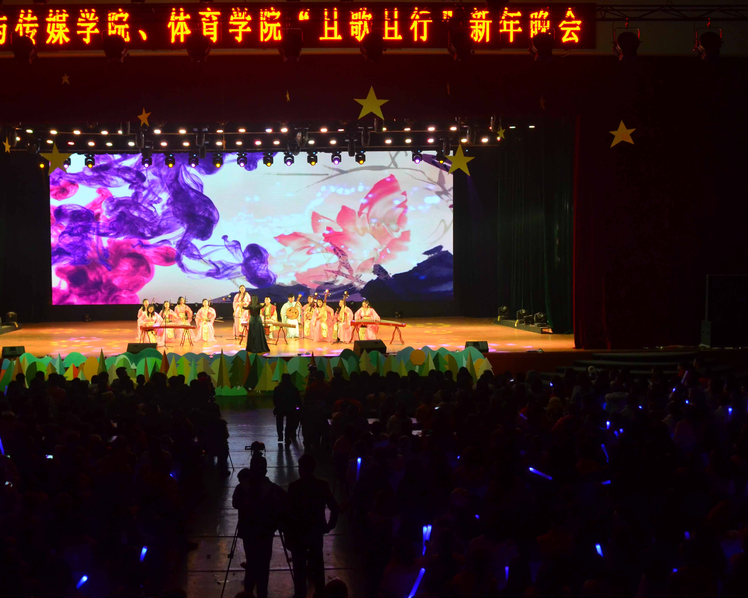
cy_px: 298
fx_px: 996
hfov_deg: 41.0
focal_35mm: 45
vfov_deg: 33.4
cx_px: 298
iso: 1250
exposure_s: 1/80
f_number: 9
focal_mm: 26
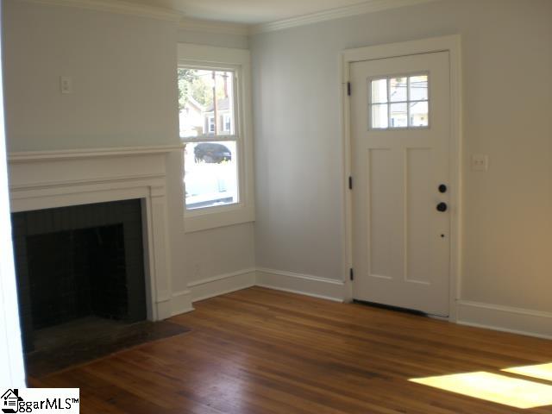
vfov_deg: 37.7
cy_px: 207
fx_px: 606
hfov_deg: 49.0
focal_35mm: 38
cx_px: 276
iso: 50
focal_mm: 6.3
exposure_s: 1/60
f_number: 3.1
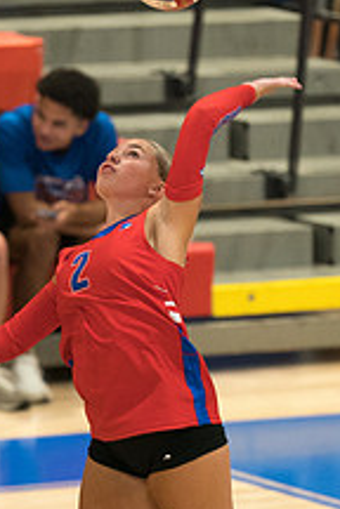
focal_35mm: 606
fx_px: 8584
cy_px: 268
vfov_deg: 3.4
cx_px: 114
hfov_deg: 2.3
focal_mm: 178
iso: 4000
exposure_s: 1/1000
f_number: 2.8
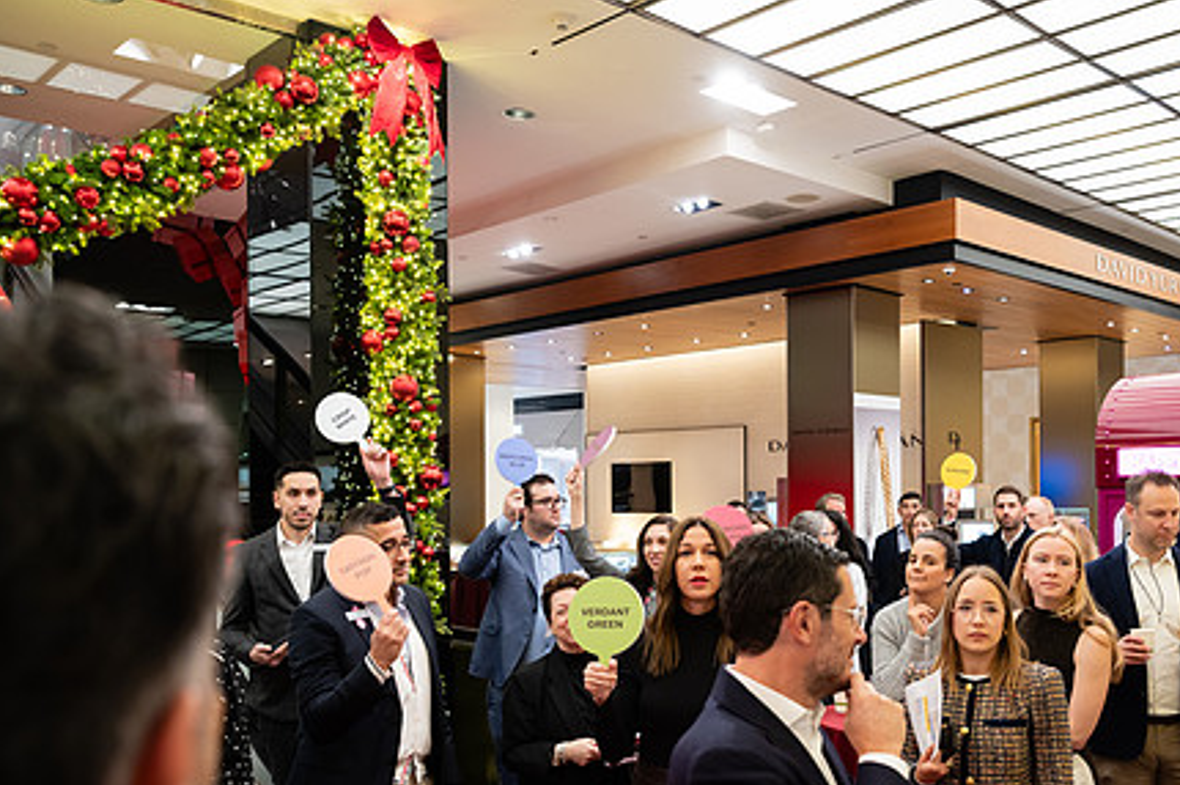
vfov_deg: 39.7
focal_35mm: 33
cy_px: 483
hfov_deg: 56.8
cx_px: 705
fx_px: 1081
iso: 1250
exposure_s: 1/160
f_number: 3.2
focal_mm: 24
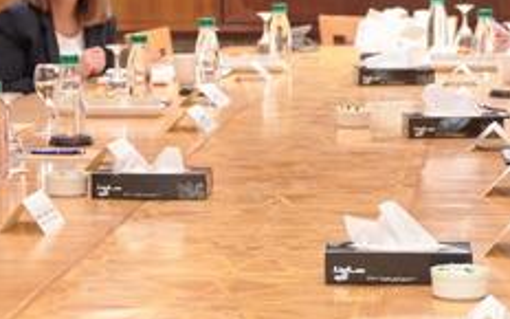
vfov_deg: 7.7
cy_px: 147
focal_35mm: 171
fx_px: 2377
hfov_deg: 12.2
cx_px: 185
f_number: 2.8
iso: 2000
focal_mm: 39
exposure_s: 1/100
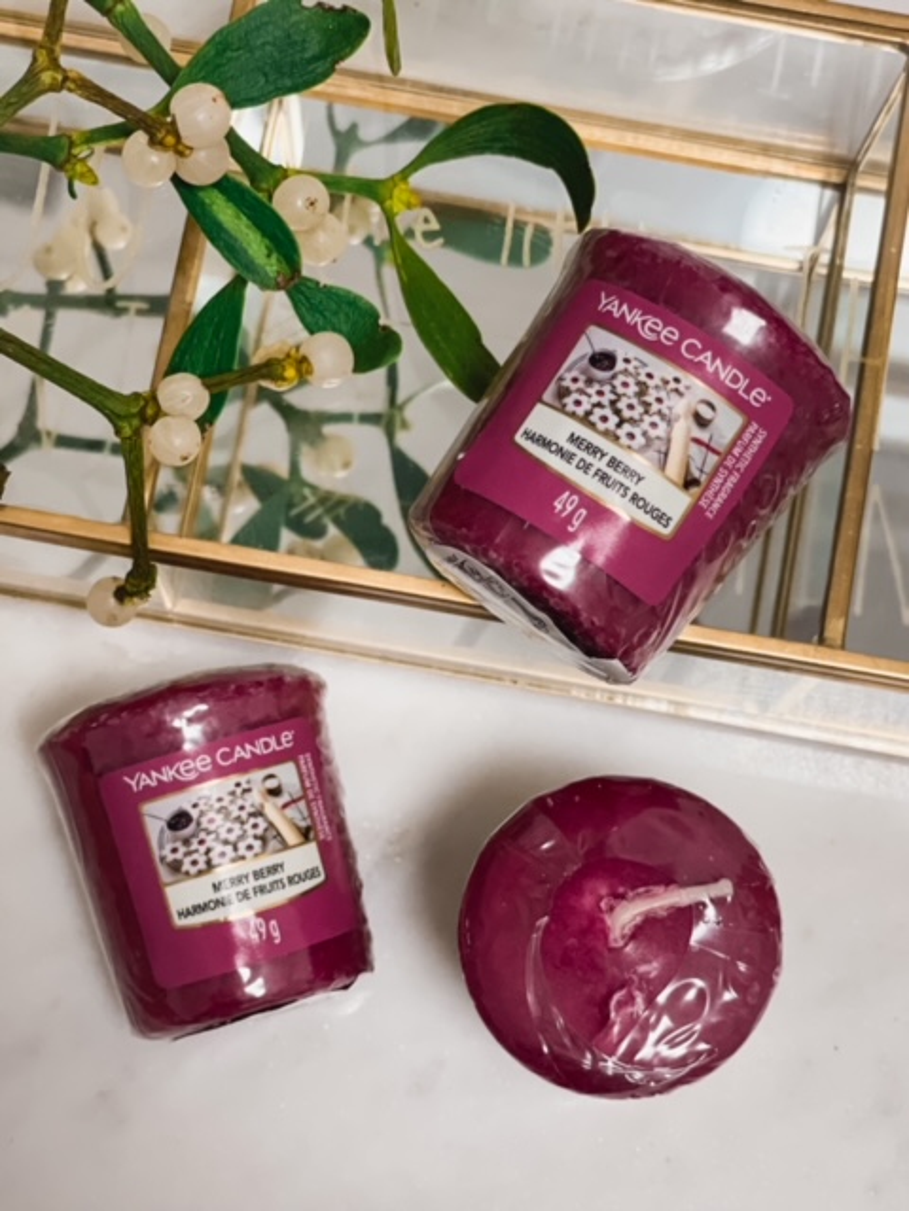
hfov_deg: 28.0
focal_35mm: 52
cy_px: 606
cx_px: 454
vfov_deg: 36.8
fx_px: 1821
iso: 200
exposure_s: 1/100
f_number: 2
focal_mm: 6
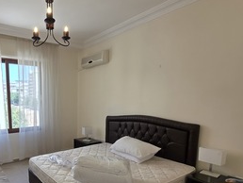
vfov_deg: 56.9
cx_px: 60
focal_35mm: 23
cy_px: 130
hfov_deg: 68.9
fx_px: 162
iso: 25
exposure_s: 1/100
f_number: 1.9
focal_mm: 2.2
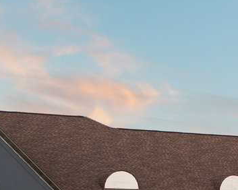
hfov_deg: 13.1
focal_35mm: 136
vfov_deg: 10.1
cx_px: 394
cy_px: 433
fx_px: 957
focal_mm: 12.29
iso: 510
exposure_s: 1/13
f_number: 2.8
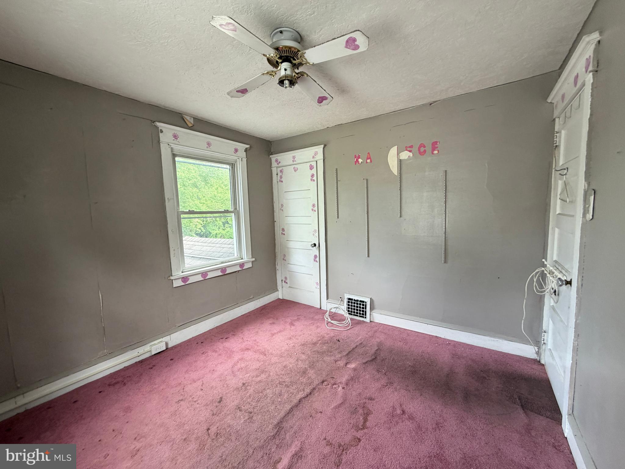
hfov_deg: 102.1
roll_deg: +2.6
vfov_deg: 85.7
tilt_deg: -5.5
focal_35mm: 14
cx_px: 312
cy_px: 234
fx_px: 253
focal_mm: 2.22
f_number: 2.2
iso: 200
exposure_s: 1/121
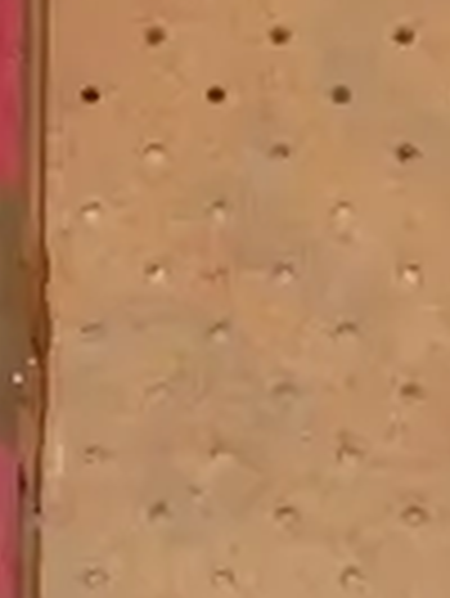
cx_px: 47
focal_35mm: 353
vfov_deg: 5.6
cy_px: 571
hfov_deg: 4.2
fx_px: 6109
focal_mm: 23
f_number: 4.3
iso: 3200
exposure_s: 1/60
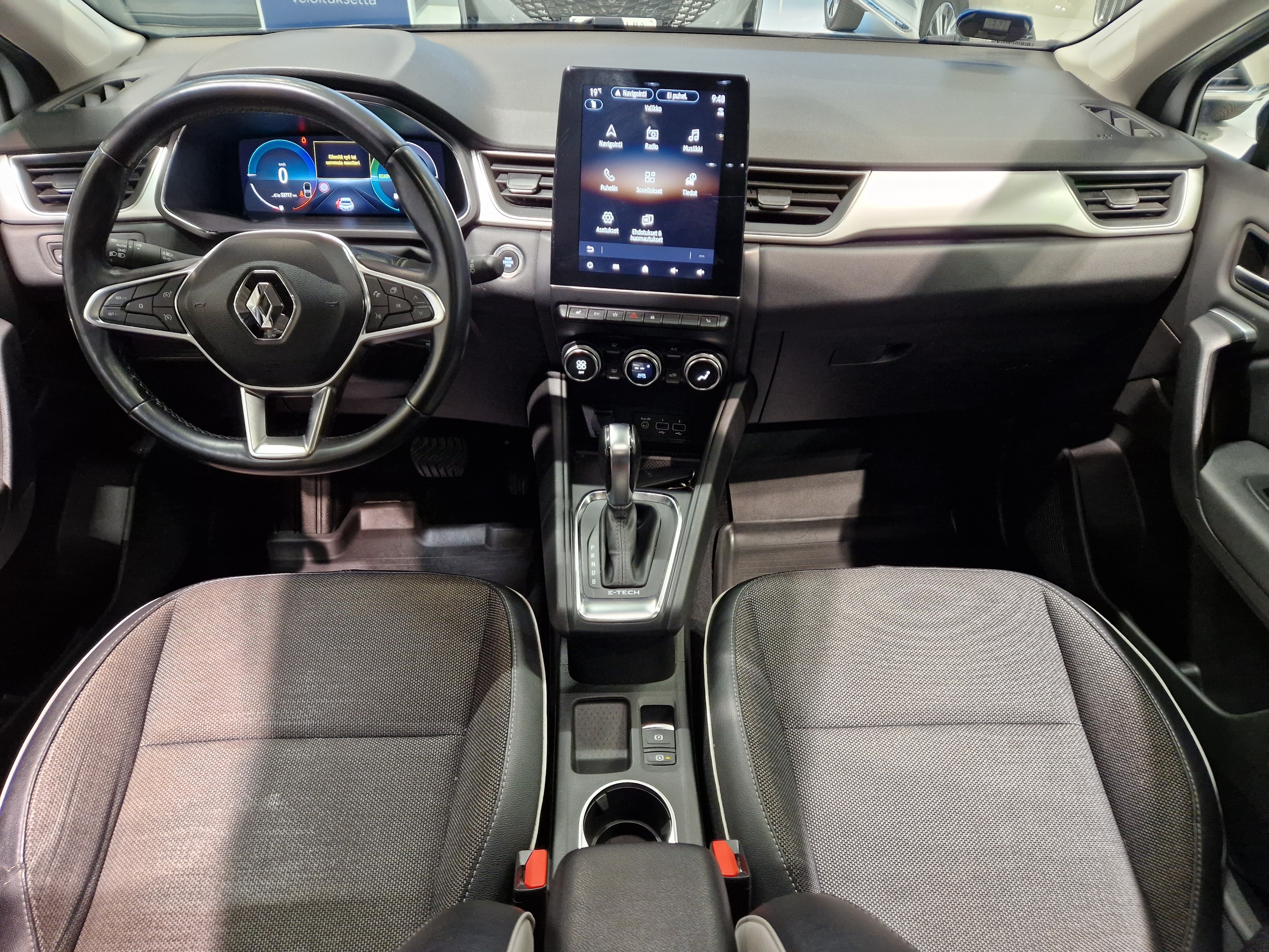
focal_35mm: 23
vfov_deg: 58.9
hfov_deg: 73.9
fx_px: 843
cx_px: 634
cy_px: 476
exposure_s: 1/100
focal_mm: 5.4
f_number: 1.8
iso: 500
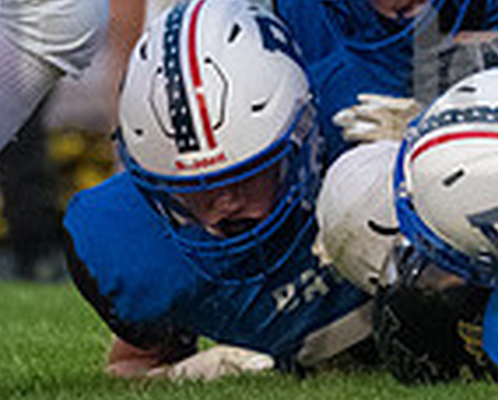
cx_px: 519
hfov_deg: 1.1
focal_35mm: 1722
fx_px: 25415
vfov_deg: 0.9
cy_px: 130
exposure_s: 1/1600
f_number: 5.6
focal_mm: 300
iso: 6400
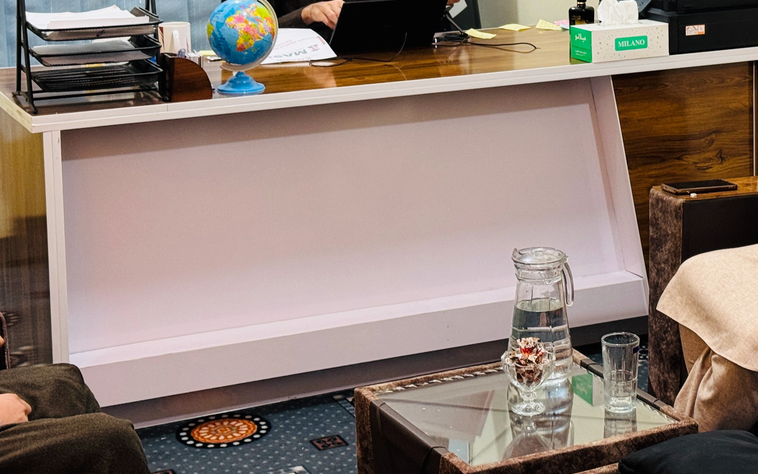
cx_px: 591
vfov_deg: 15.3
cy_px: 10
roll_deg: +1.3
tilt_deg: -7.5
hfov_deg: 24.3
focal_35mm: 84
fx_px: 1735
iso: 100
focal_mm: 6.76
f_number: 1.78
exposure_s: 1/50
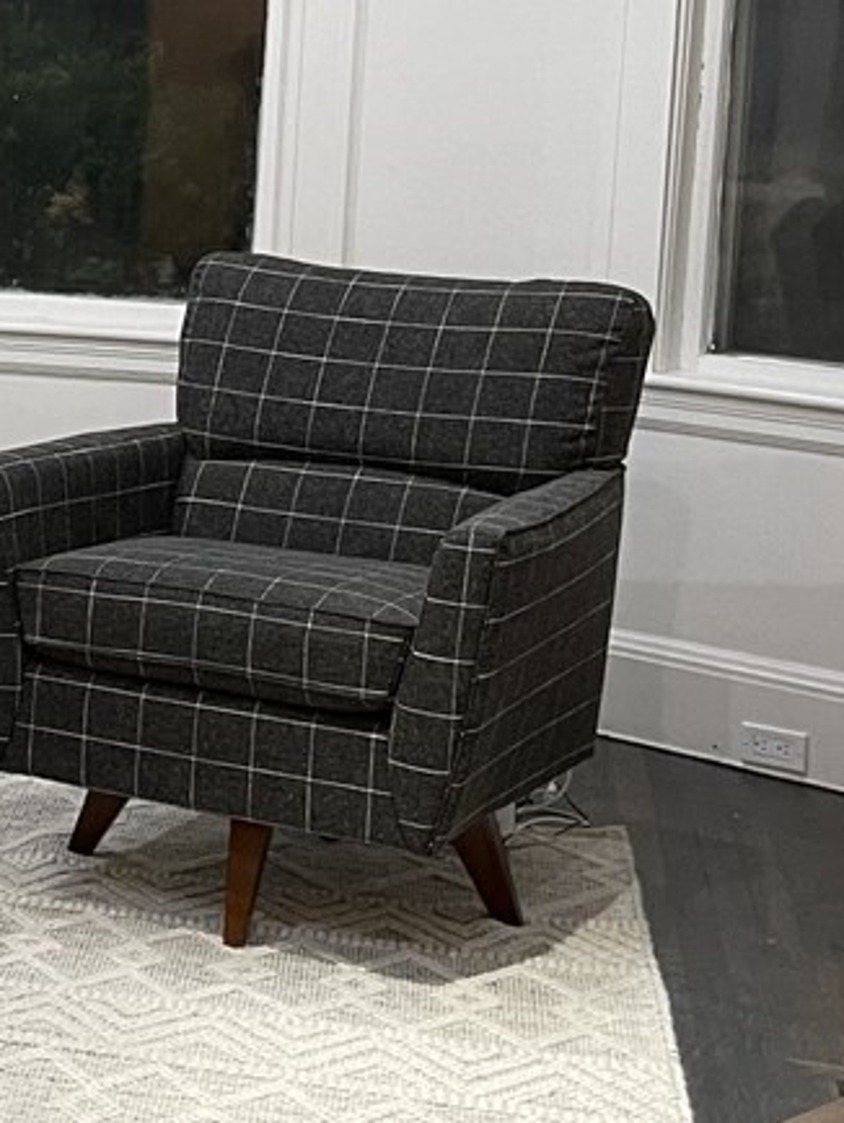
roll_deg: -1.8
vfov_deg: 21.1
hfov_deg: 14.5
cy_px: 290
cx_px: -588
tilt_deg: -6.6
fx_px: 2988
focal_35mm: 92
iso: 125
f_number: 1.6
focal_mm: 5.1
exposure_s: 1/60
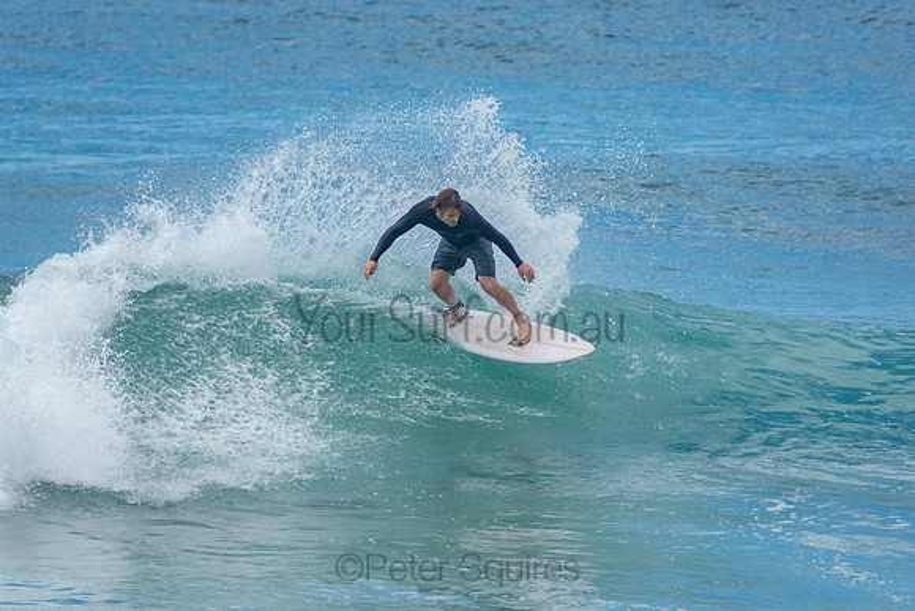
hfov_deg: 3.4
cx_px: 458
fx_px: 15253
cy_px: 306
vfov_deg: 2.3
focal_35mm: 600
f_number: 5.6
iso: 220
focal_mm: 400
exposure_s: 1/1250
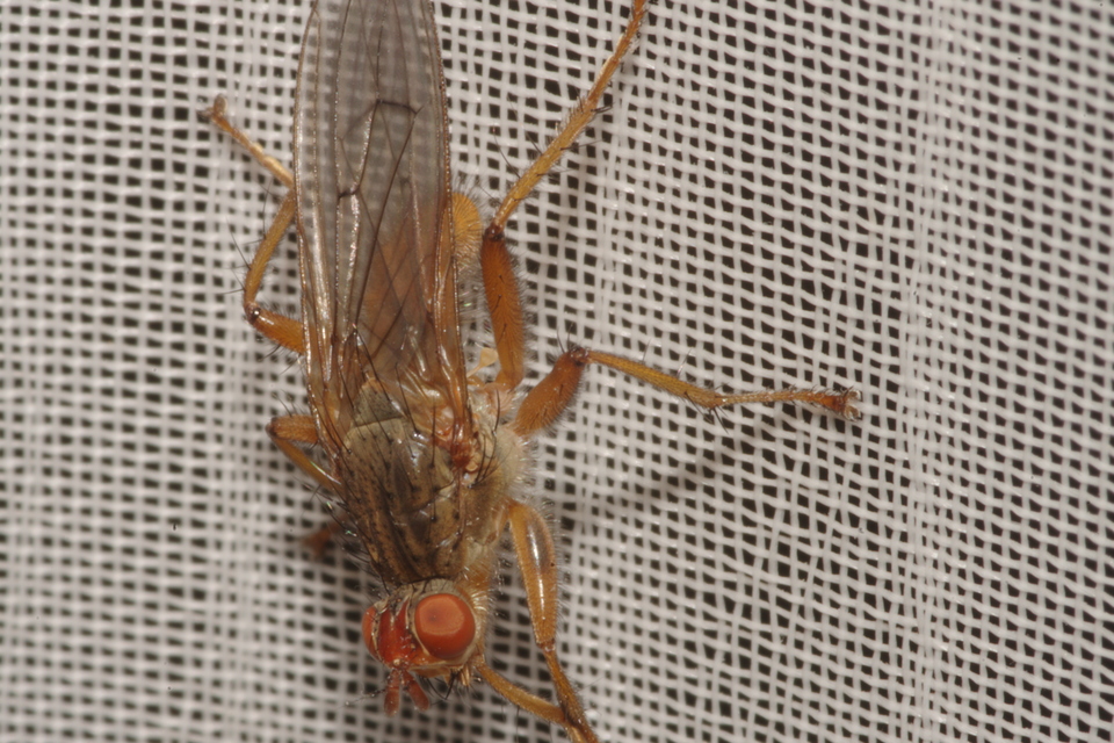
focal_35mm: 150
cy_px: 372
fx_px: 4641
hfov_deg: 13.7
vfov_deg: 9.1
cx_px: 557
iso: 400
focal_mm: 100
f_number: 18
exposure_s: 1/80
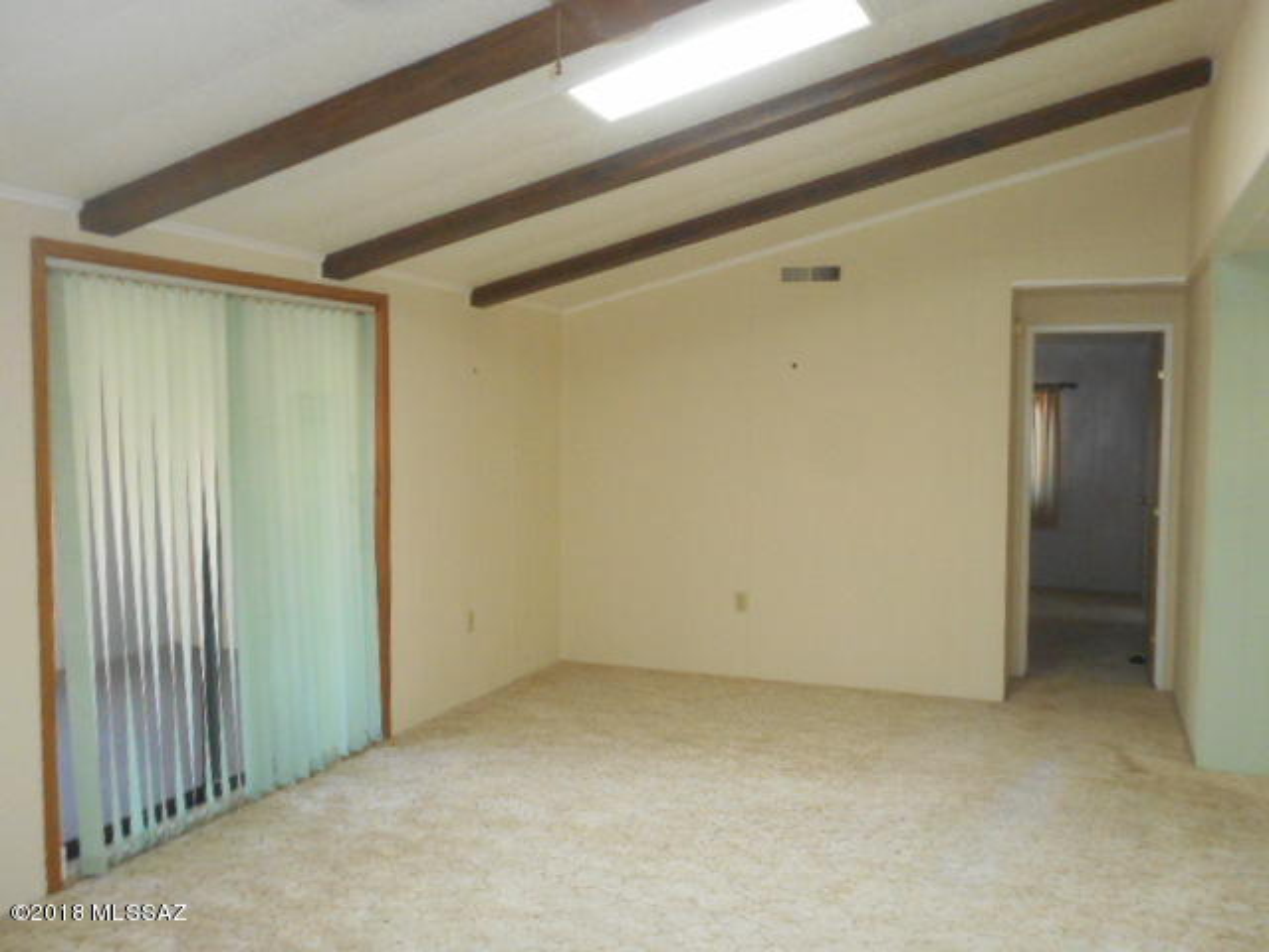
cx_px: 634
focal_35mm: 29
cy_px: 476
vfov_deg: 48.2
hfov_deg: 61.7
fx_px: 1063
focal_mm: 5.2
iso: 560
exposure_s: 1/25
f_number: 4
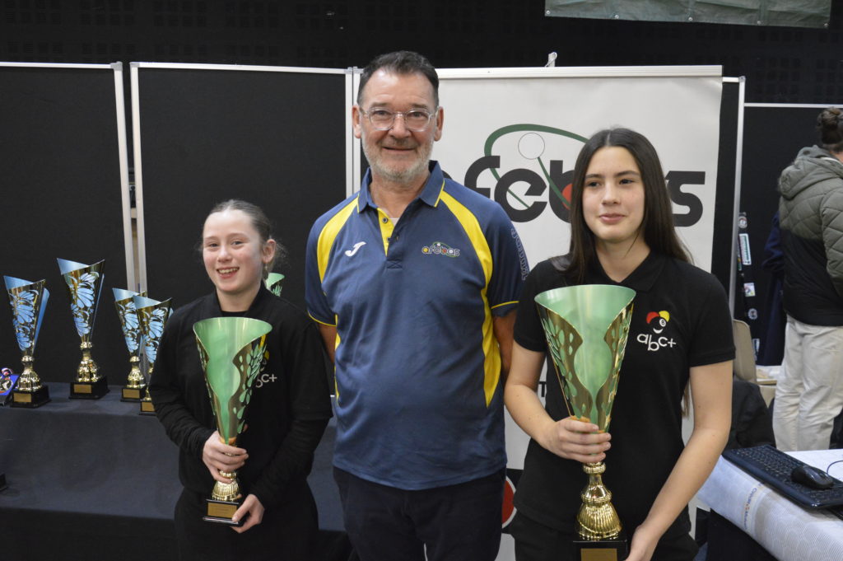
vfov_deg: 41.6
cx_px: 422
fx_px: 737
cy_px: 280
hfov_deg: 59.5
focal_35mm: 32
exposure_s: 1/100
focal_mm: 21
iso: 3200
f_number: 3.8
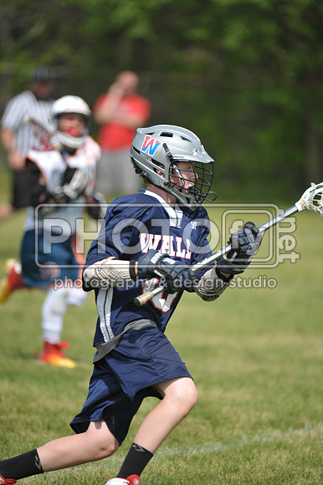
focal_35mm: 360
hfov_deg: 3.8
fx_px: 4850
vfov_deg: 5.7
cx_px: 162
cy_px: 242
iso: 640
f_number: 4
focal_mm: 360
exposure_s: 1/3200
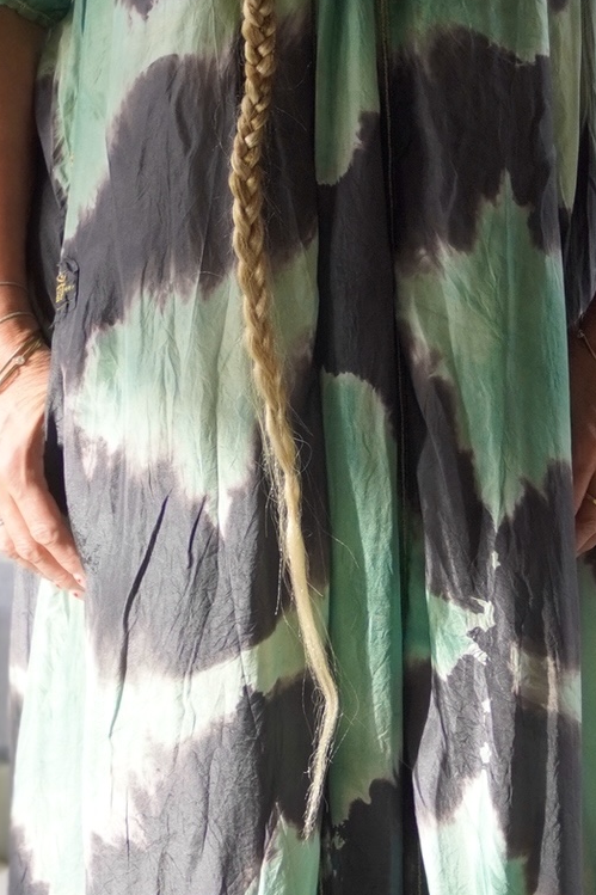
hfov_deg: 8.4
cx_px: 234
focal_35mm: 164
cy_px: 434
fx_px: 4074
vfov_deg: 12.5
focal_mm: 32
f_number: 5
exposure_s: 1/160
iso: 320
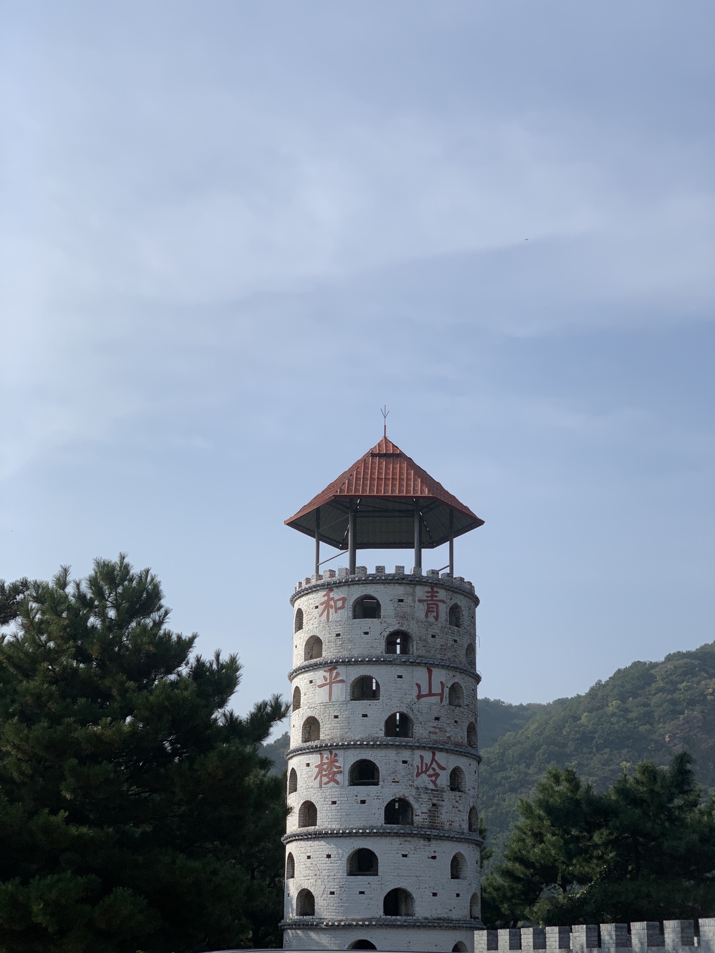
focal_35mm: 52
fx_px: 1432
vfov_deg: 36.8
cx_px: 358
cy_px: 476
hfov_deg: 28.0
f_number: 2.4
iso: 16
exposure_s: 1/2519
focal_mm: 6
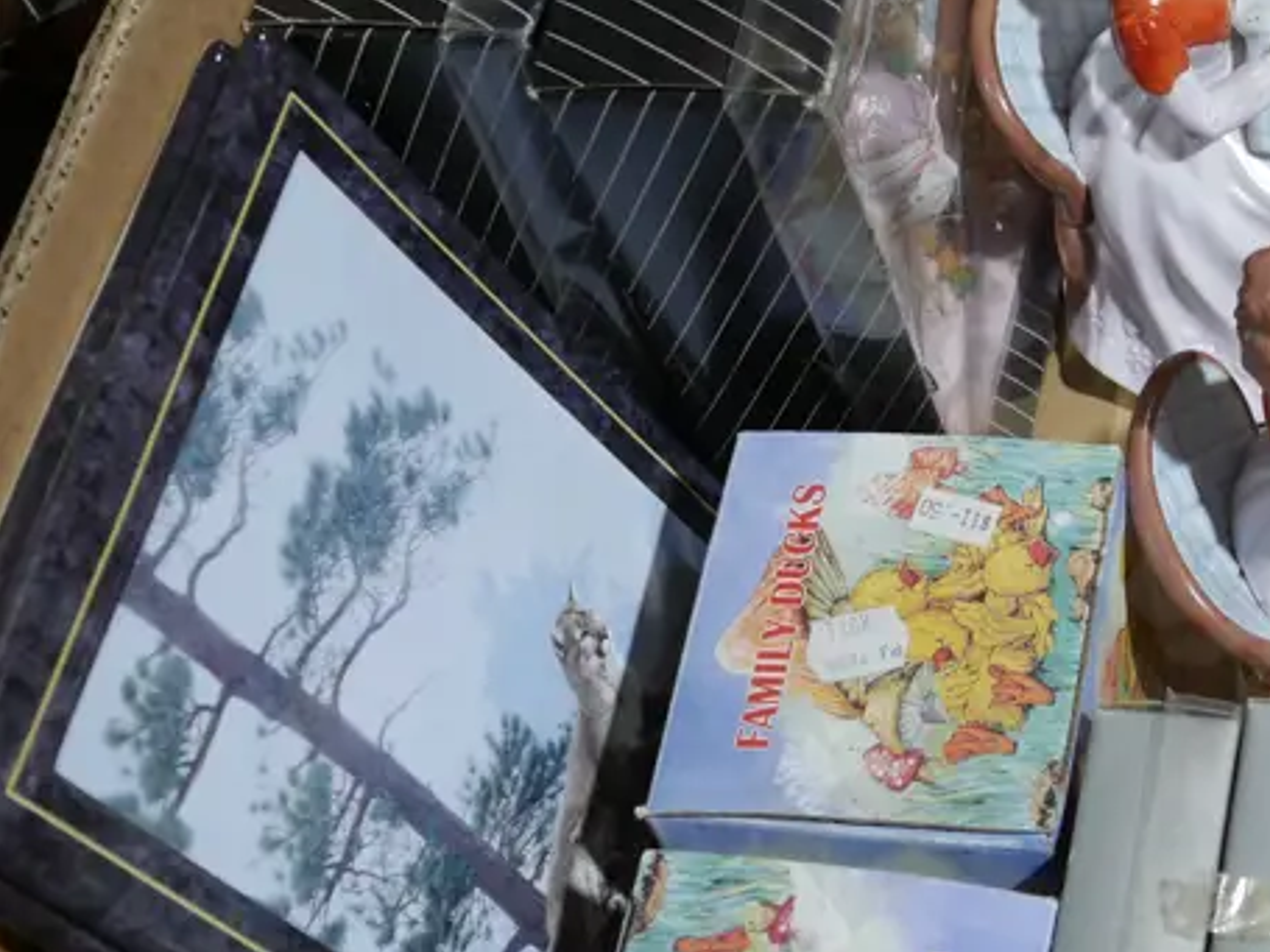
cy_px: 420
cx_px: 1426
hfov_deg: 22.6
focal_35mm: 81
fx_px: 2971
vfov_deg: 18.2
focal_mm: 18
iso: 320
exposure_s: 1/60
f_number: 4
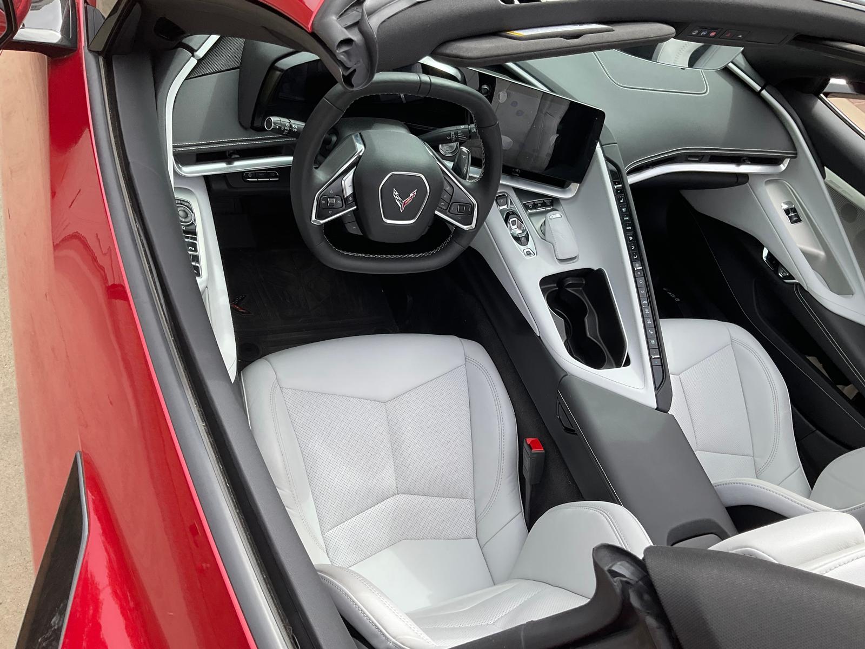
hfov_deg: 61.7
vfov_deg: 48.2
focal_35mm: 29
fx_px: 725
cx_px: 432
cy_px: 324
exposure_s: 1/674
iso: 16
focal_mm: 3
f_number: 1.8
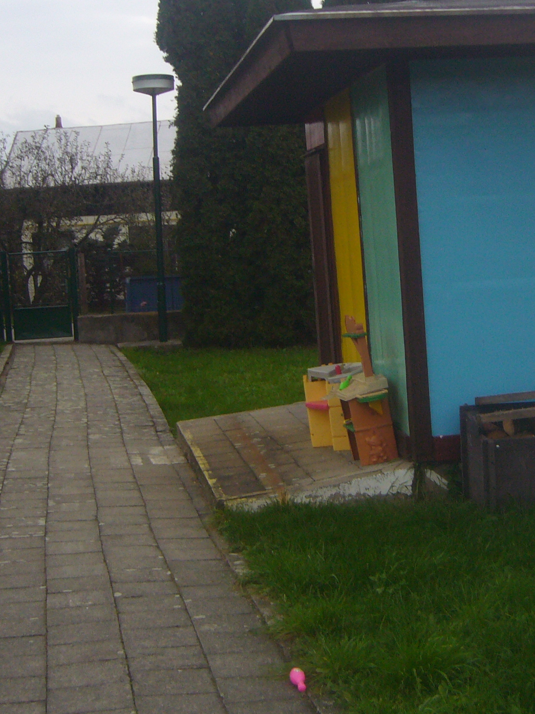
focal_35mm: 66
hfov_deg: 22.1
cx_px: 382
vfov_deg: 29.3
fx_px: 1360
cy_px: 276
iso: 100
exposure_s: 1/250
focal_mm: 5.8
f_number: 2.8
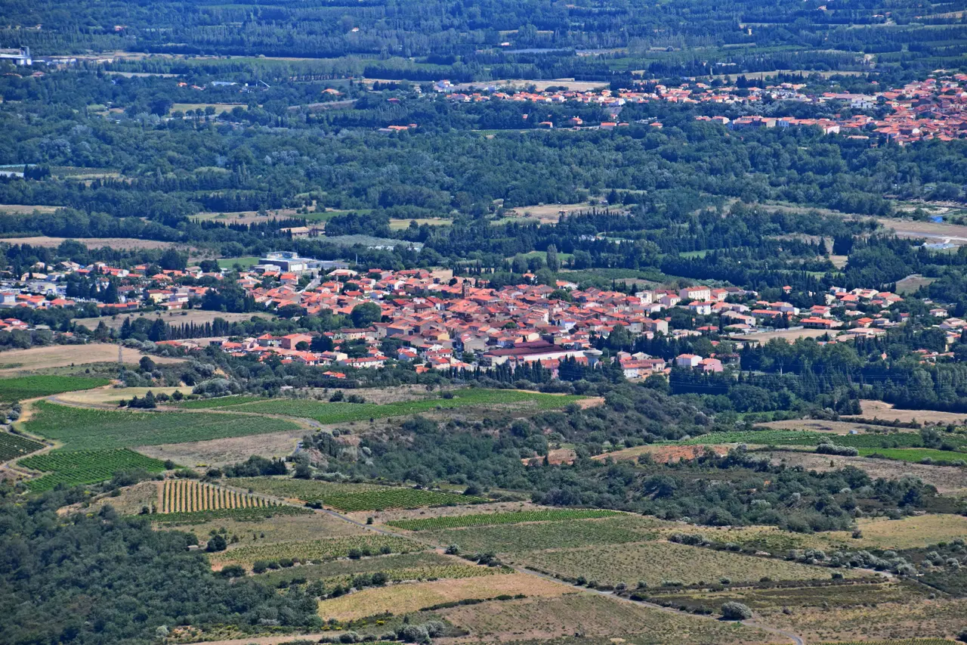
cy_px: 322
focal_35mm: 210
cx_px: 484
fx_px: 5640
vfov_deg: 6.5
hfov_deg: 9.8
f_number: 11
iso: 400
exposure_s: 1/500
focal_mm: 140
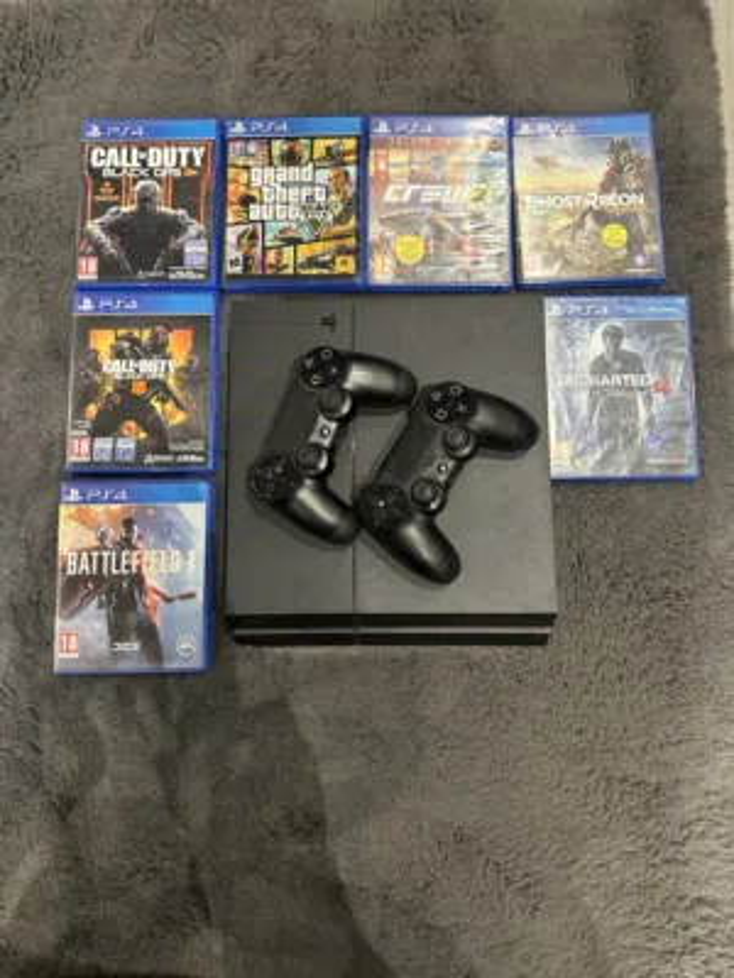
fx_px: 679
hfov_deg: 56.8
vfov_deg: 71.6
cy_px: 489
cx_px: 367
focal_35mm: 24
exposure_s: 1/50
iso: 500
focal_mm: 6.86
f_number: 1.78
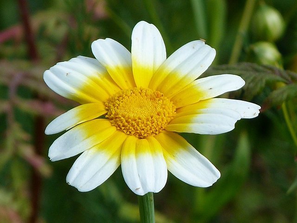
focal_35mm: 799
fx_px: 6855
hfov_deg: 2.5
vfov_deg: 1.9
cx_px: 148
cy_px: 112
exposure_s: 1/320
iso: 80
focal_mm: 108
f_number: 5.6
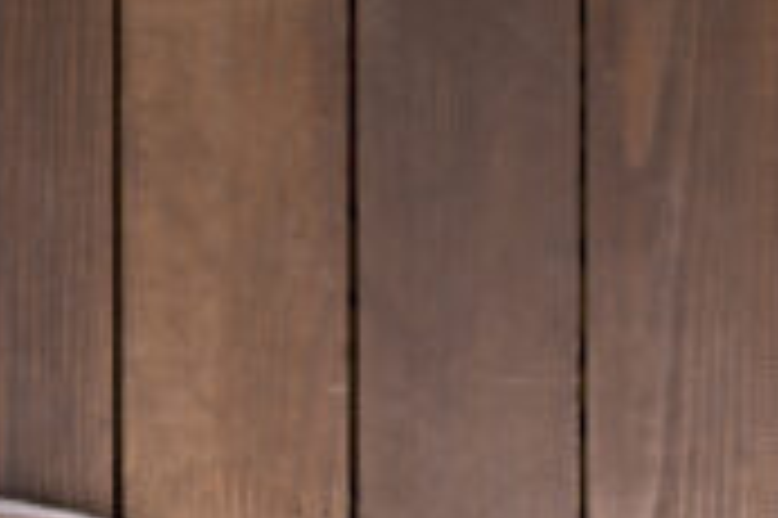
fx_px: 3519
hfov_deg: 12.6
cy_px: 707
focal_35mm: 163
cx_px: 346
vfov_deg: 8.3
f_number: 4
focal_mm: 47
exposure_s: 1/160
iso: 200
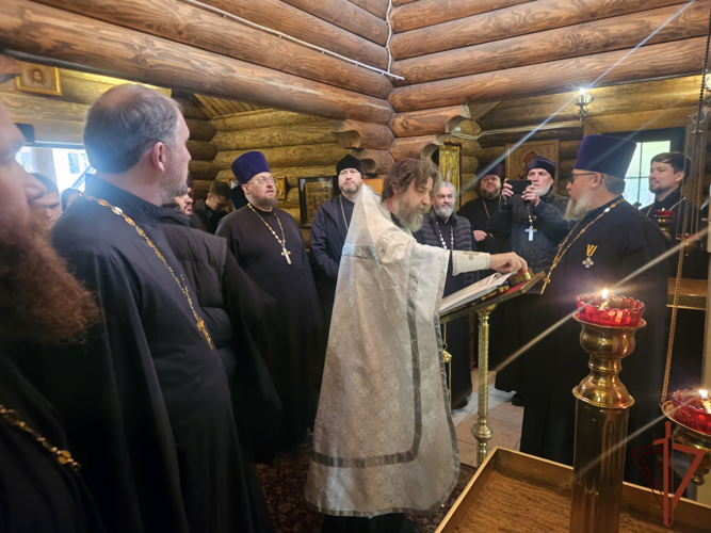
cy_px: 266
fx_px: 472
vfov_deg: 58.9
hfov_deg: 73.9
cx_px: 356
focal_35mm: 23
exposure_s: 1/25
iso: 1000
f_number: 1.8
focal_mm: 5.4
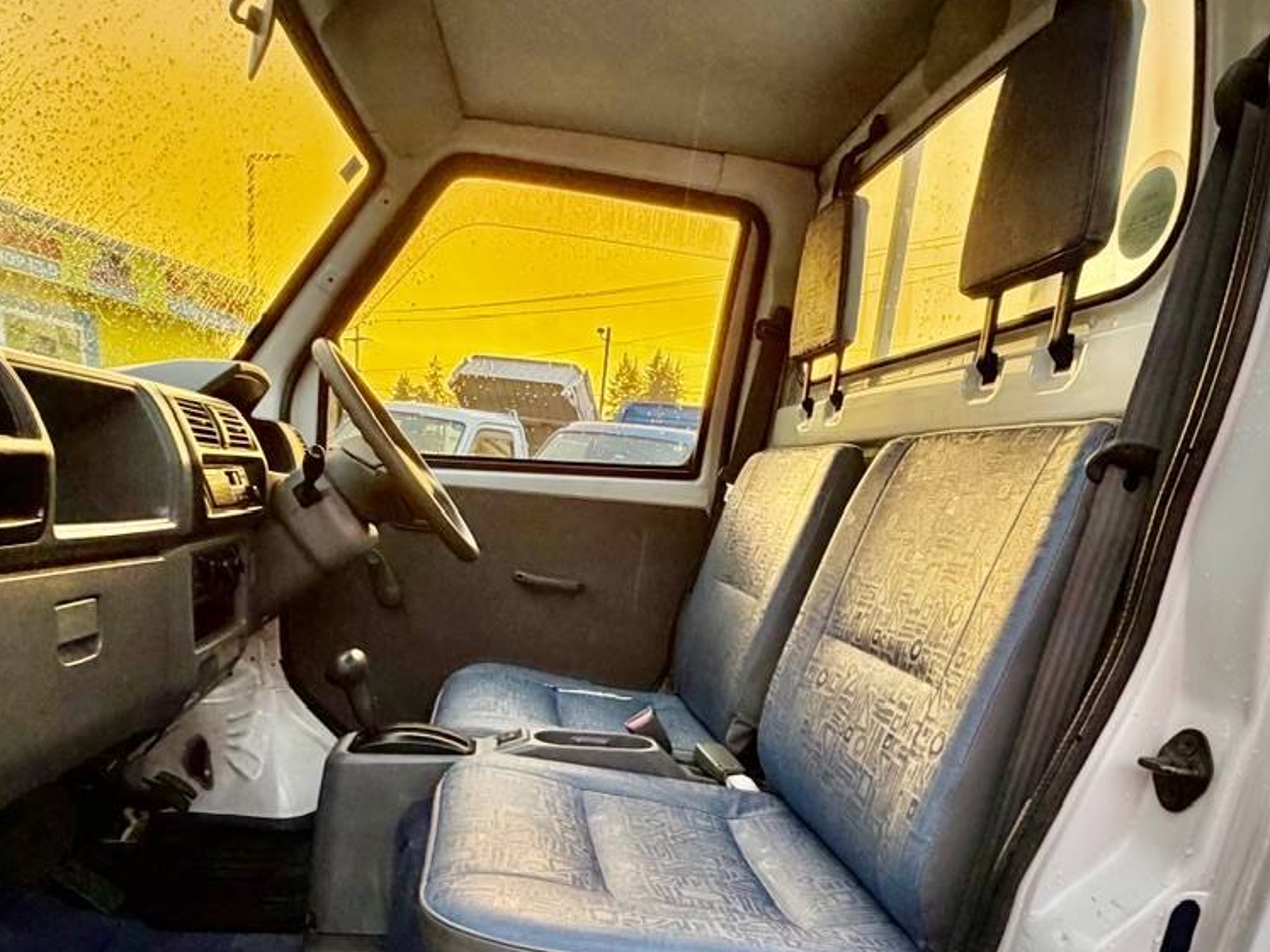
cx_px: 670
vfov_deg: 53.4
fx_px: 880
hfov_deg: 71.5
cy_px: 750
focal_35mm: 24
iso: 320
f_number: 2.2
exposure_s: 1/69
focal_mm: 2.22
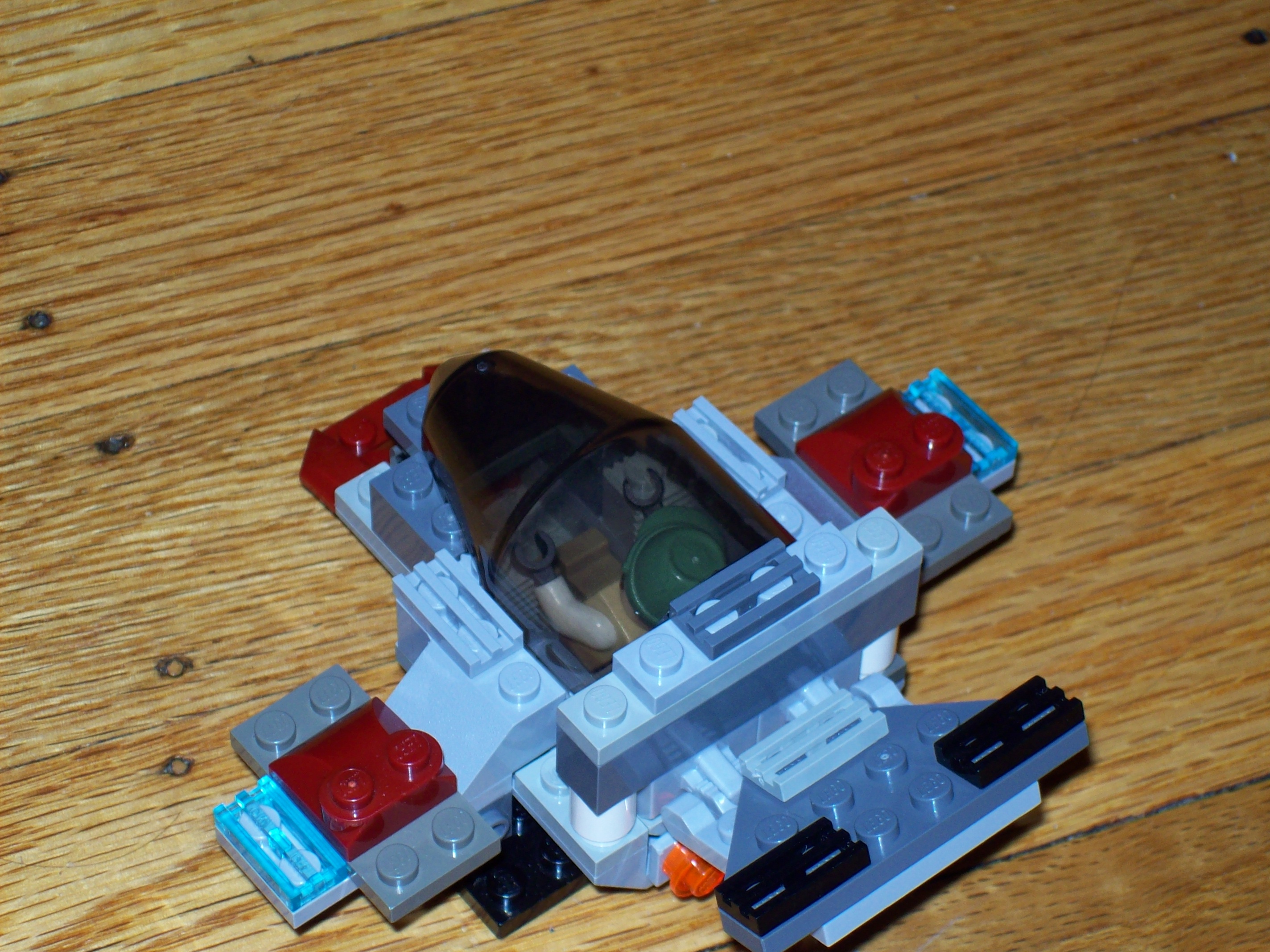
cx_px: 635
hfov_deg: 18.2
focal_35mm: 108
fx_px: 3961
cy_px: 476
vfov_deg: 13.7
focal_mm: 18
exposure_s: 1/128
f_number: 4.8
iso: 80
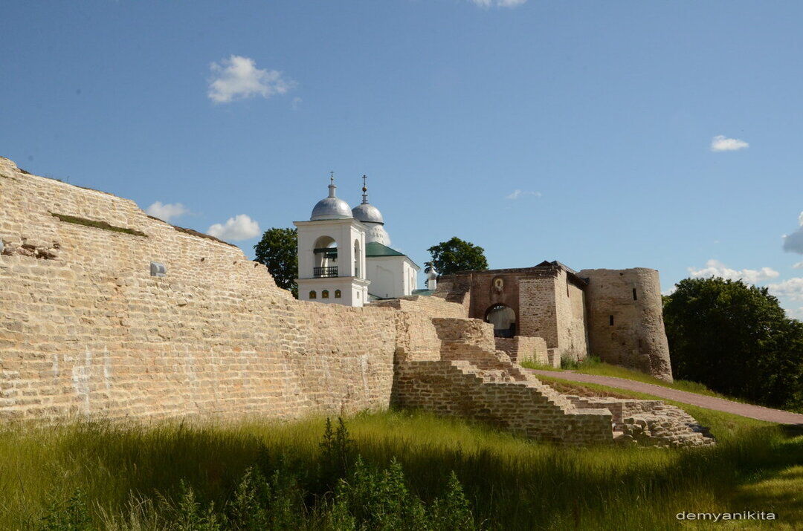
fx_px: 835
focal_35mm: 38
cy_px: 266
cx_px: 402
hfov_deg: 51.4
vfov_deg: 35.3
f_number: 16
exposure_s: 1/1000
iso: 1250
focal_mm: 25
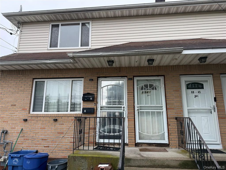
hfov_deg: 71.6
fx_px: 157
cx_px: 113
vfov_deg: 56.8
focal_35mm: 24
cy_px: 85
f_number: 1.78
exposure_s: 1/532
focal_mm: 6.76
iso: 100
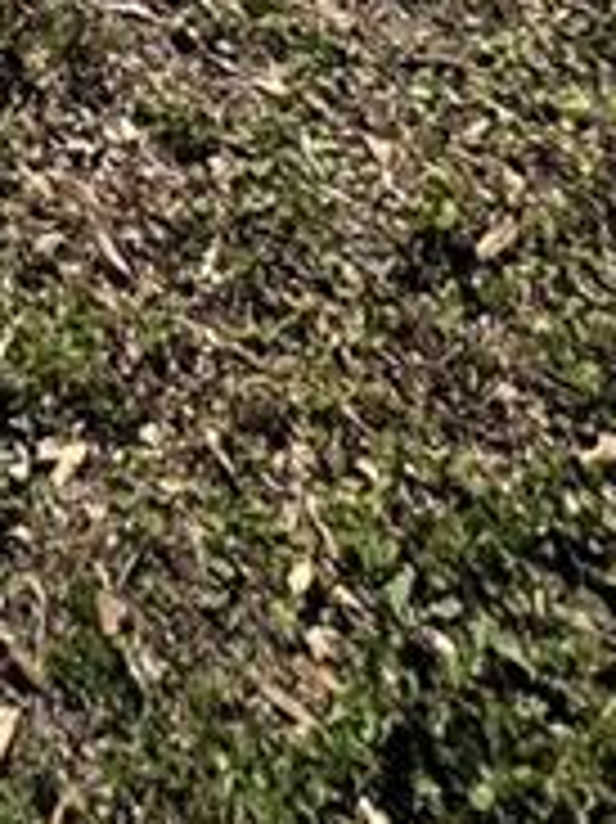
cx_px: -737
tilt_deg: -6.4
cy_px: -1495
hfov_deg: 13.1
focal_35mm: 92
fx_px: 2185
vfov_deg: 12.3
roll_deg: +1.2
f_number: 2.2
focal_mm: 2.22
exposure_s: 1/2273
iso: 50
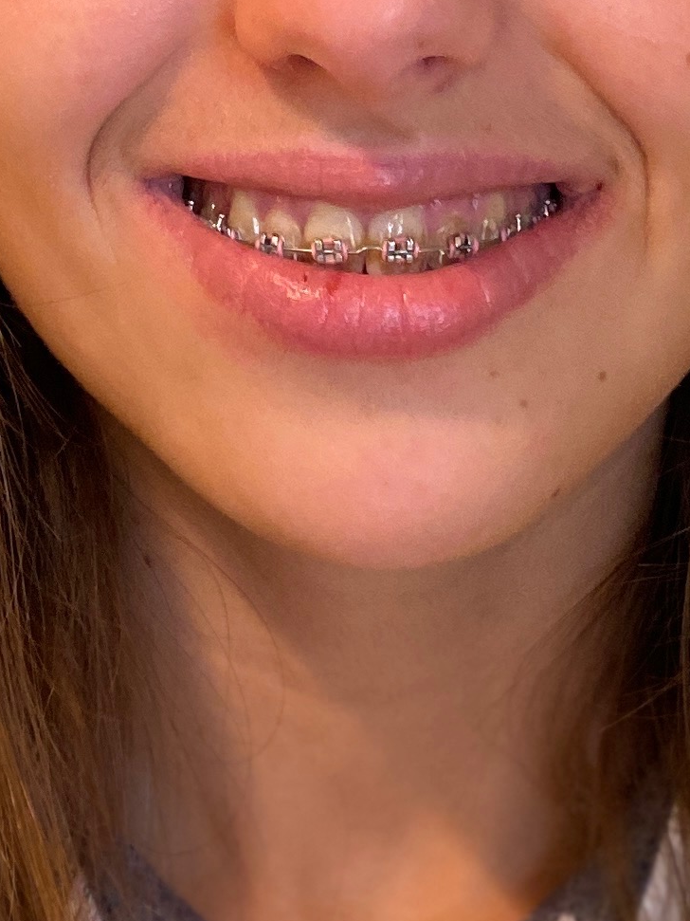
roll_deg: +0.3
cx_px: 366
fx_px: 2871
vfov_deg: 18.2
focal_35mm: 108
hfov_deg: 13.7
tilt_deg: -12.4
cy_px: 450
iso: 200
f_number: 1.8
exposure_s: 1/60
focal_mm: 4.25
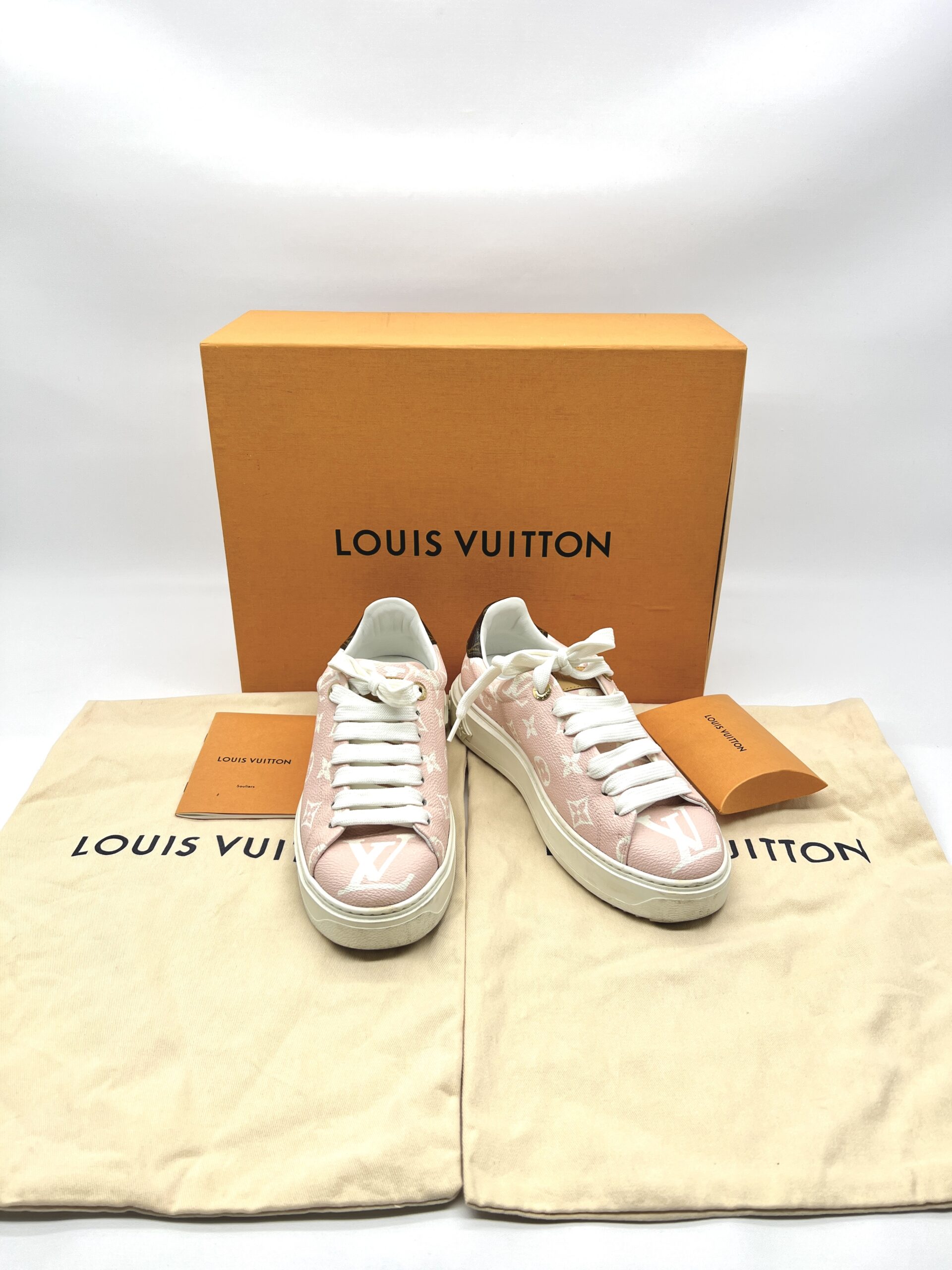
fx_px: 953
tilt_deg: -25.1
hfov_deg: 53.1
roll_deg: -0.2
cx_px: 476
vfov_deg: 67.3
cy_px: 635
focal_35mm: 26
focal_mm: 5.7
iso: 32
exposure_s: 1/130
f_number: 1.5
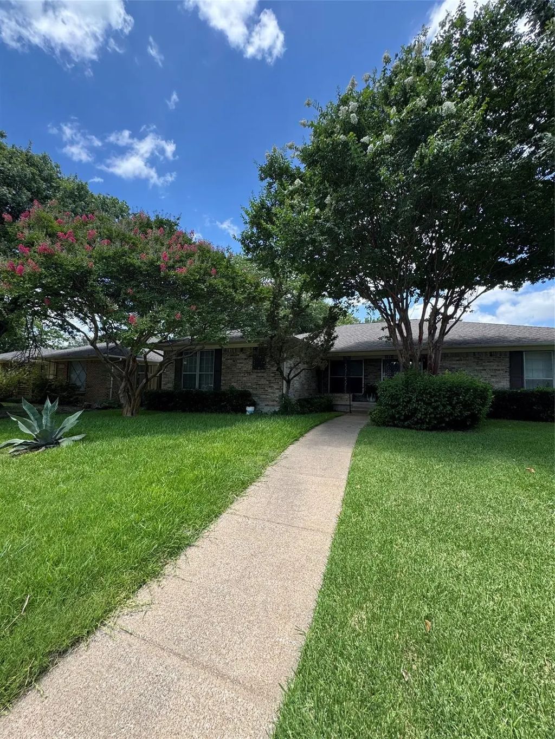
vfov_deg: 102.1
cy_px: 370
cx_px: 278
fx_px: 299
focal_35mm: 14
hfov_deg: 85.7
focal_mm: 2.22
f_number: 2.2
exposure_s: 1/445
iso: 40
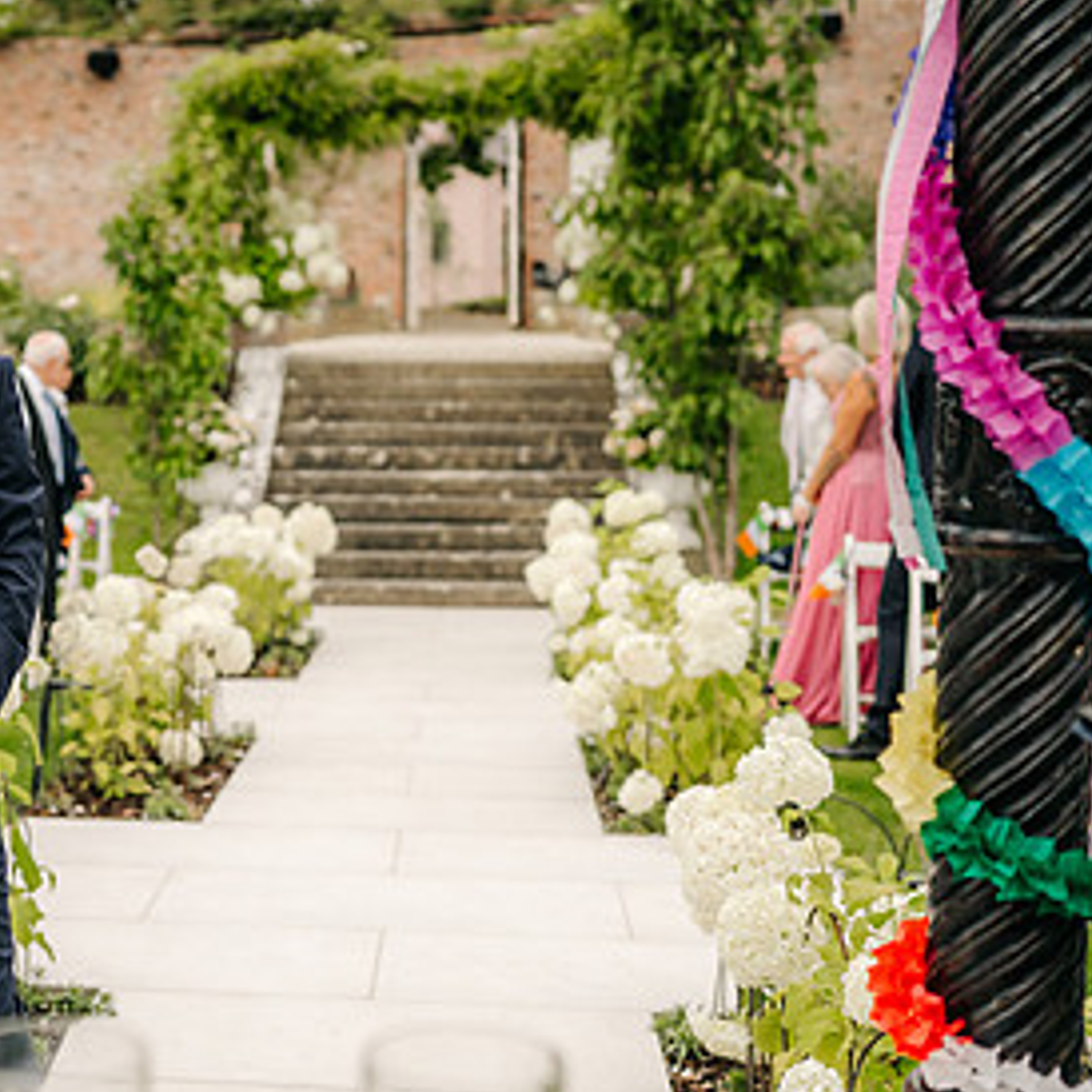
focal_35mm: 63
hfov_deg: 26.5
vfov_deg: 27.3
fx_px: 2248
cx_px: 132
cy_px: 484
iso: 100
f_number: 2
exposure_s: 1/2000
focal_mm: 35
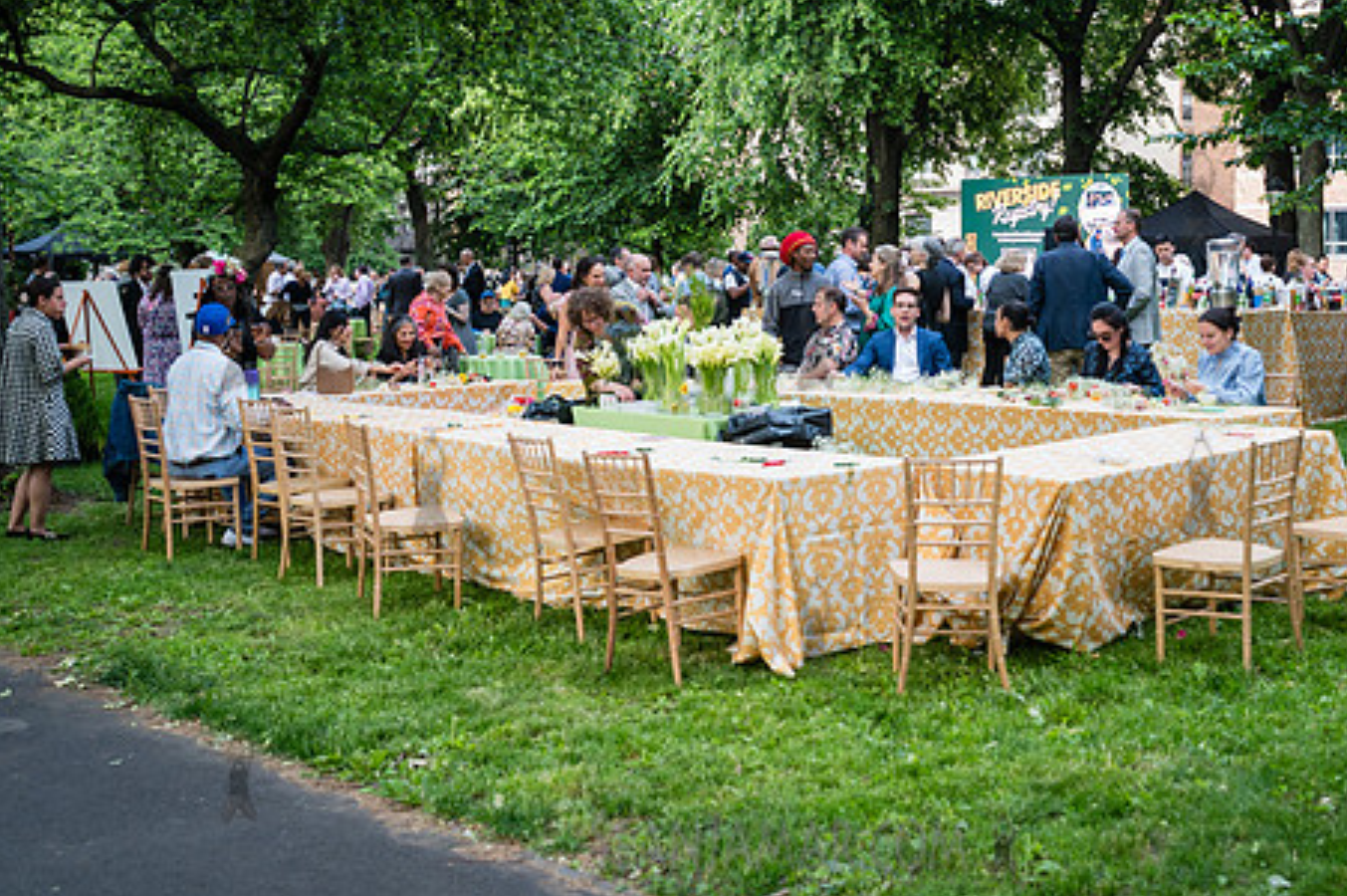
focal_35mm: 47
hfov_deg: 41.7
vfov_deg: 28.5
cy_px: 337
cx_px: 812
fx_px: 1757
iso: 800
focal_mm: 35
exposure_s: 1/320
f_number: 4
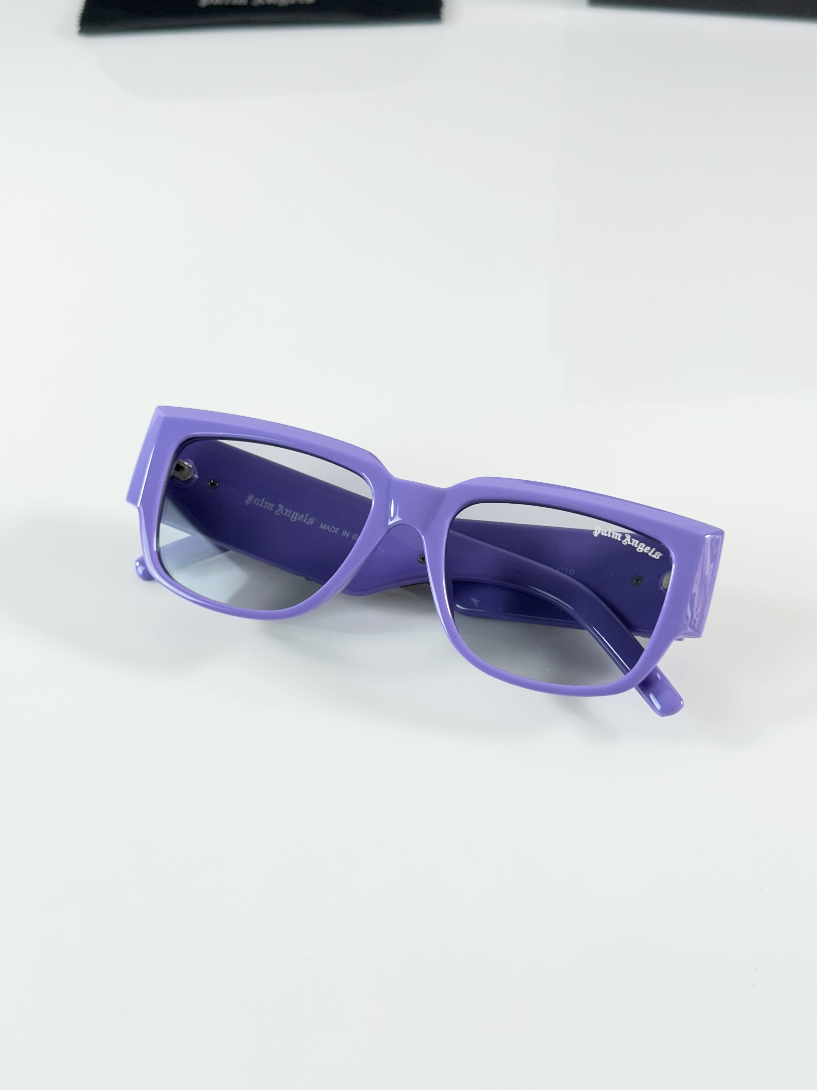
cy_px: 545
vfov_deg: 39.7
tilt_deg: -43.6
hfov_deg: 30.3
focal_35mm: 48
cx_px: 408
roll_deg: +1.5
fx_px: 1511
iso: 64
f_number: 1.78
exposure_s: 1/100
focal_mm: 6.86
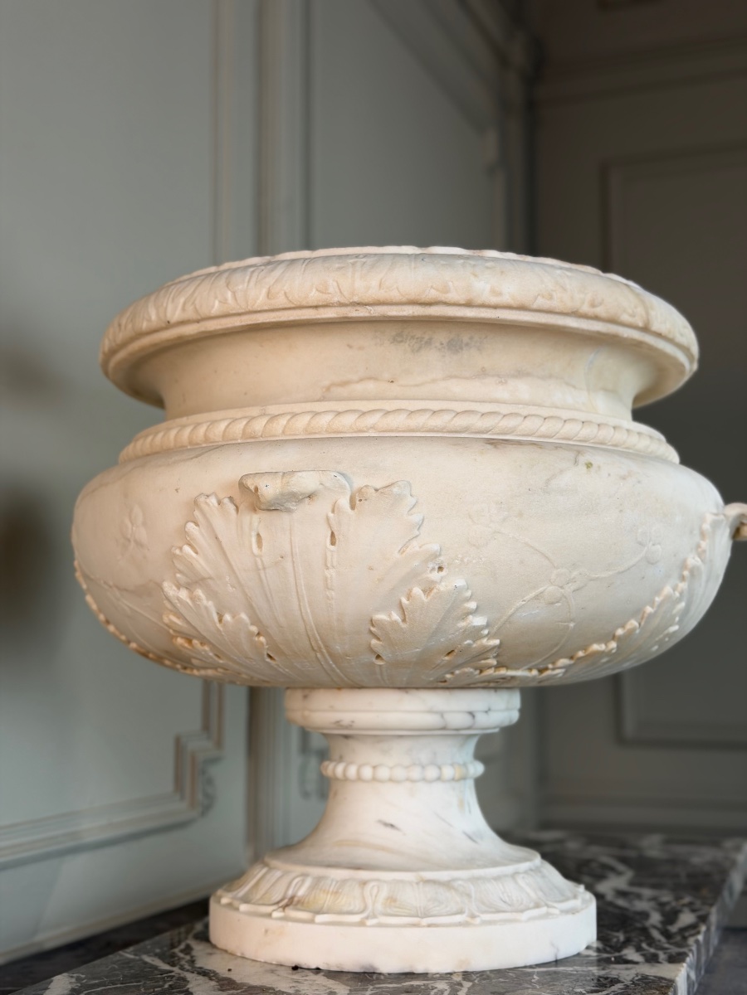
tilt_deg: +6.3
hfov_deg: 30.3
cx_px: 374
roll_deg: +0.7
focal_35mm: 48
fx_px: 1381
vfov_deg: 39.7
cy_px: 498
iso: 64
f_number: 1.78
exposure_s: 1/50
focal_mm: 6.76
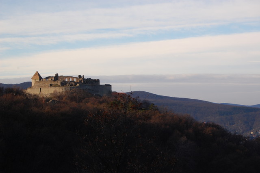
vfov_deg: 16.5
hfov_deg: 24.6
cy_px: 86
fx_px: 596
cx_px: 130
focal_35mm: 82
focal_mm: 55
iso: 400
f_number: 10
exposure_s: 1/400
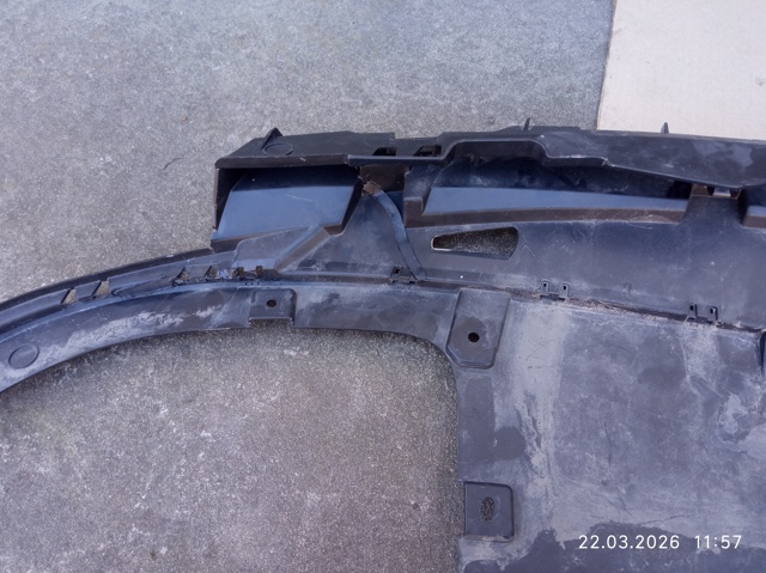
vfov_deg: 51.3
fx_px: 597
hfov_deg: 65.4
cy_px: 286
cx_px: 383
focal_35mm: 27
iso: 140
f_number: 2.2
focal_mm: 3.79
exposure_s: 1/33.3
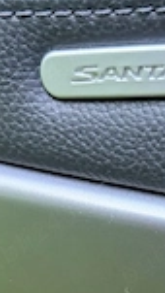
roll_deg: +8.7
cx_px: 221
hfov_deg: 15.3
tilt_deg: -9.2
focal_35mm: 75
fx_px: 583
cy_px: 262
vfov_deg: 27.3
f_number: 1.6
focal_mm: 5.96
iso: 400
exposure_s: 1/60
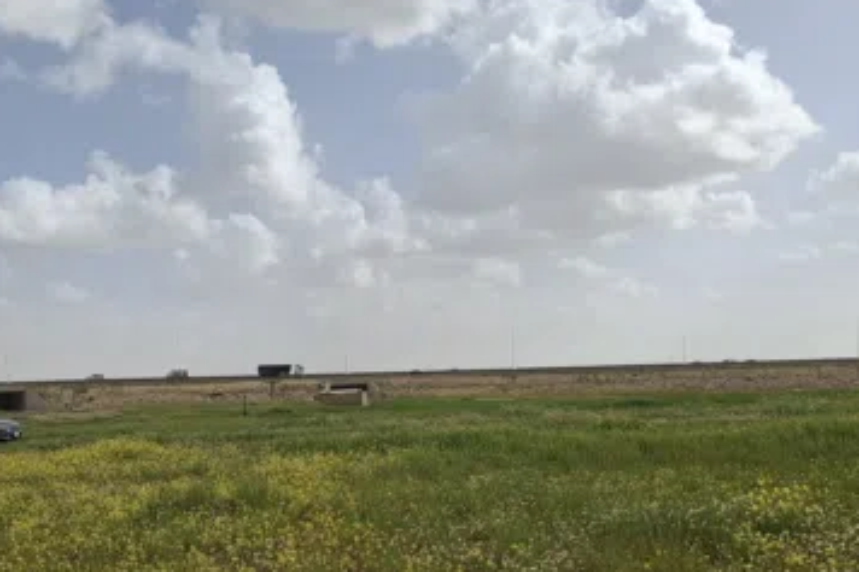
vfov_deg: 30.5
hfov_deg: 45.2
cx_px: 335
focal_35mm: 43
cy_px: 451
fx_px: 1026
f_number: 1.8
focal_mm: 5.54
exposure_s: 1/1825
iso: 50
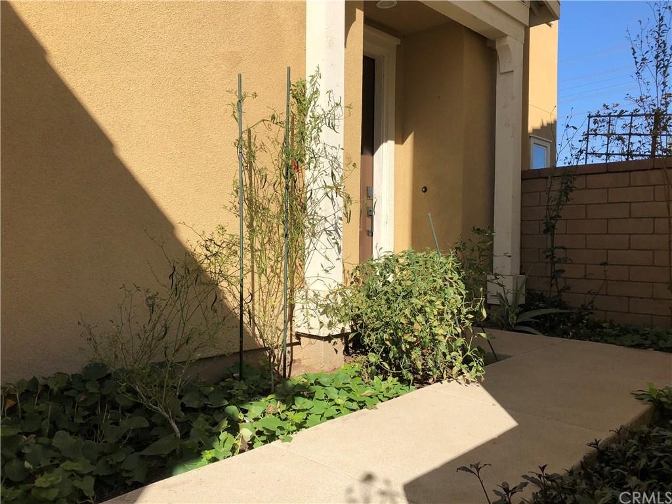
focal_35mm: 28
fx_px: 544
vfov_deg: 49.7
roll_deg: +0.3
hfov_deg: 63.4
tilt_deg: -0.4
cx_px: 336
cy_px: 252
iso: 20
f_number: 1.8
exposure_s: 1/2088
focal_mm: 3.99
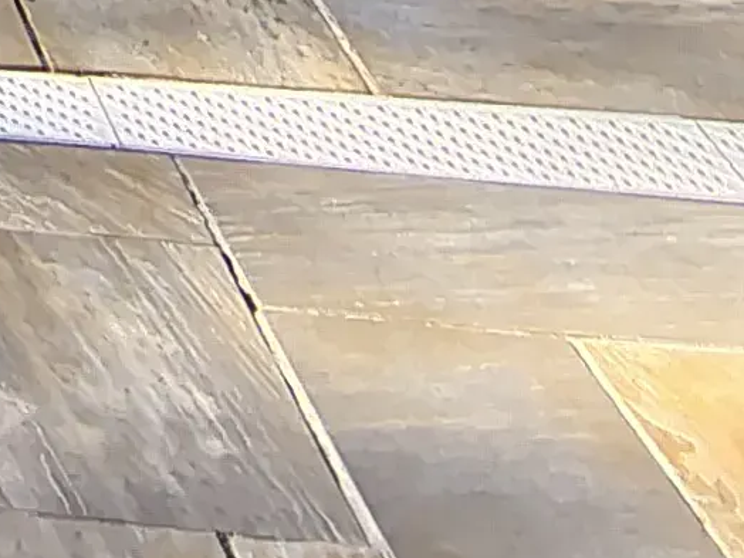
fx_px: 2730
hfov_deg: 11.7
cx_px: -1208
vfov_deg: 8.8
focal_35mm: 127
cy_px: -1285
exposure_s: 1/383
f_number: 2.2
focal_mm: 2.13
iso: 100
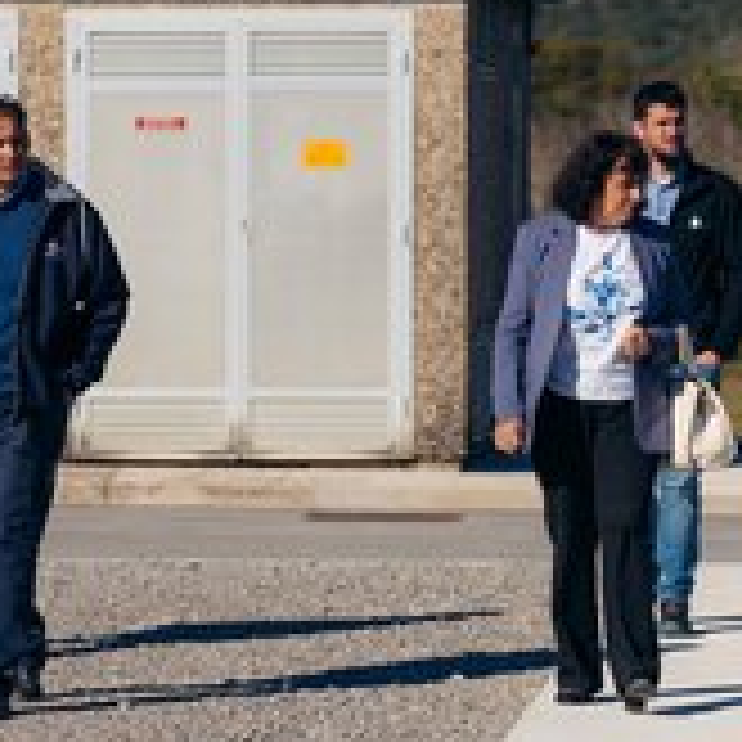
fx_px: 6475
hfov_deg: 6.6
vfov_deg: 6.6
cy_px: 335
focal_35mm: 267
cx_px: 505
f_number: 3.5
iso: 100
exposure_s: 1/3200
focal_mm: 96
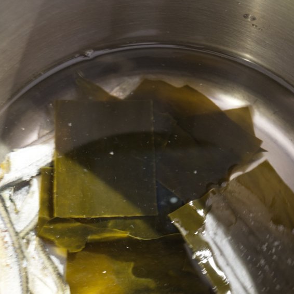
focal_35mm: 81
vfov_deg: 21.4
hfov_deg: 21.4
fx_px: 778
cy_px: 178
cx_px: 150
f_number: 8
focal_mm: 45
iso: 1000
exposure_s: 1/8
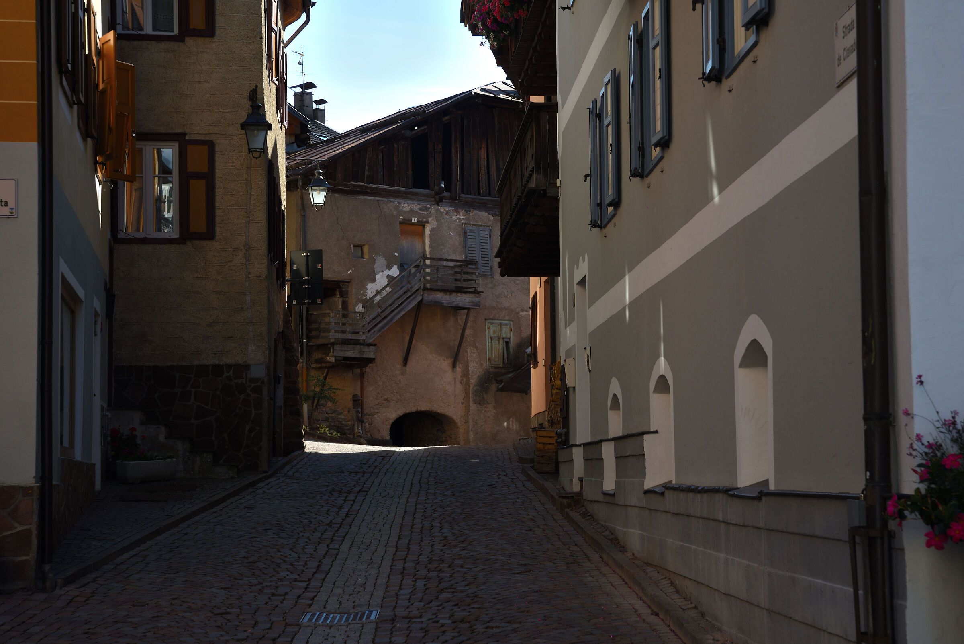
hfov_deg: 28.8
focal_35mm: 70
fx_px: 1875
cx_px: 482
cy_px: 322
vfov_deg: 19.5
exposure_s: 1/160
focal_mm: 70
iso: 100
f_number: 8
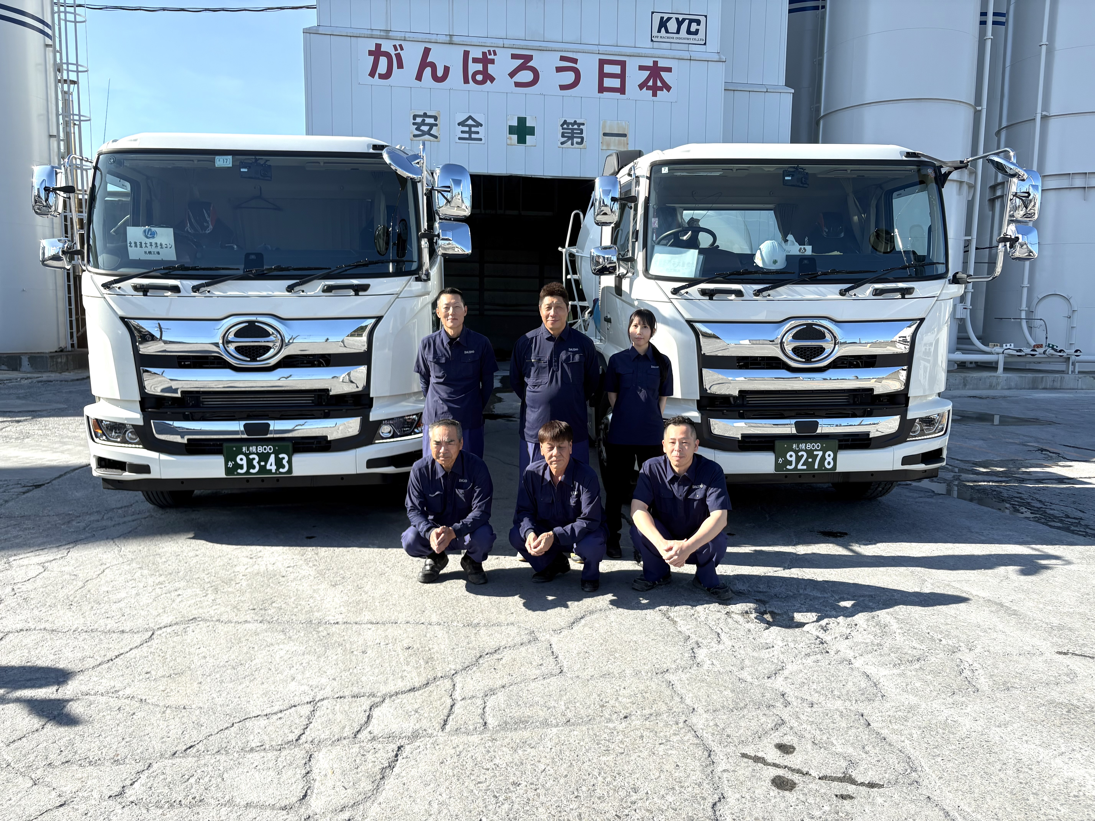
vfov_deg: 53.1
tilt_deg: -6.5
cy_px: 410
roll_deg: -0.6
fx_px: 822
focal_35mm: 26
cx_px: 548
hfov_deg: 67.3
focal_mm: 5.96
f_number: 1.6
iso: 50
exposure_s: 1/1311
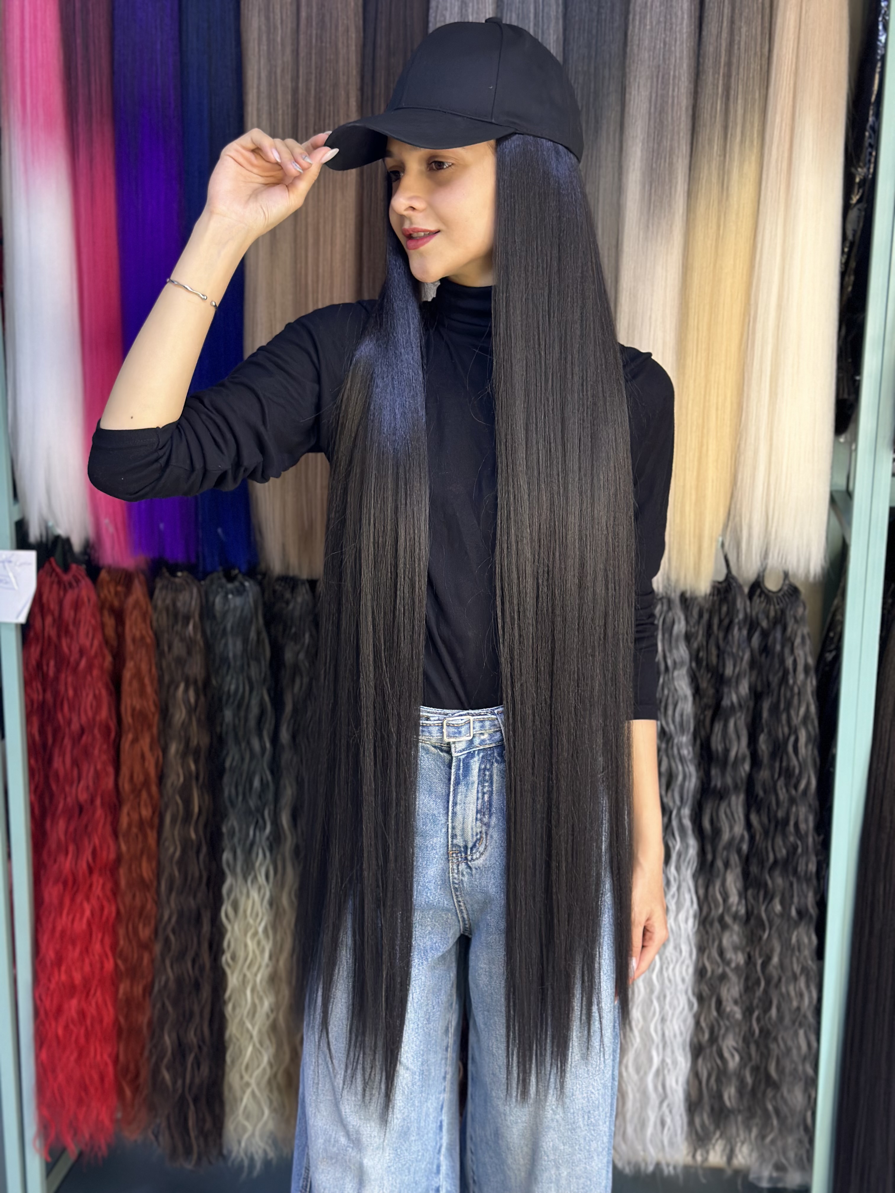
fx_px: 1655
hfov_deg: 30.3
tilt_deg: -12.4
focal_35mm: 48
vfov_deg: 39.7
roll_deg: -1.2
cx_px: 448
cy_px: 596
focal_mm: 6.86
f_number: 1.78
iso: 160
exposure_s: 1/100
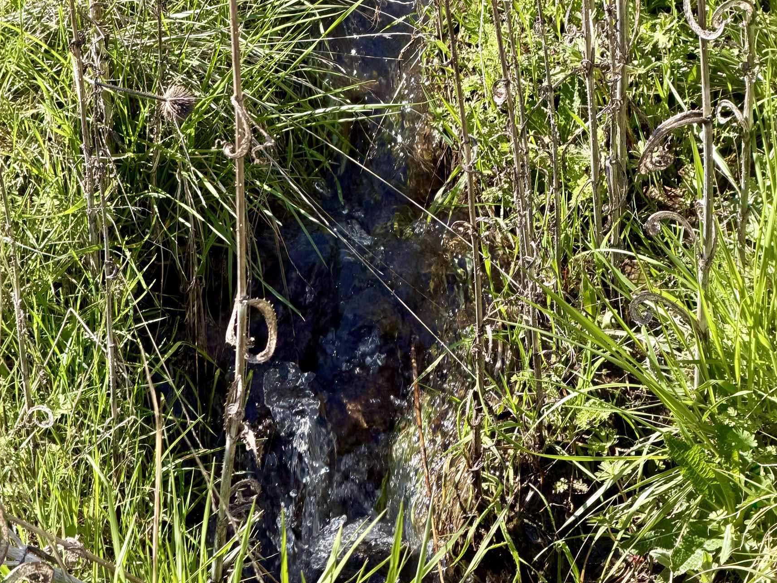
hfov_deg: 14.7
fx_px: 3008
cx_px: 388
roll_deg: +2.8
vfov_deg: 11.1
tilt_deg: -36.7
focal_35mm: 134
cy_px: 309
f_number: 2.8
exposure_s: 1/289
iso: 50
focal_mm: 16.89
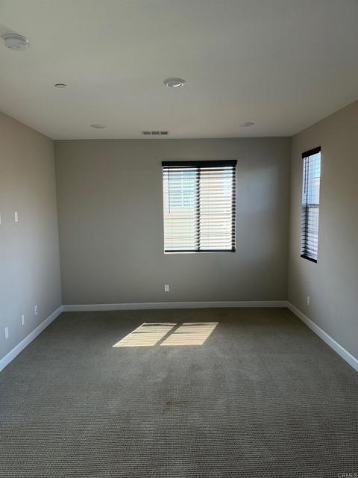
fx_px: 331
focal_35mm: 24
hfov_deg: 56.8
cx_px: 179
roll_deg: +0.9
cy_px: 239
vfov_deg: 71.6
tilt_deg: -6.4
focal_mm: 6.93
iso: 200
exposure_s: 1/165
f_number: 1.8
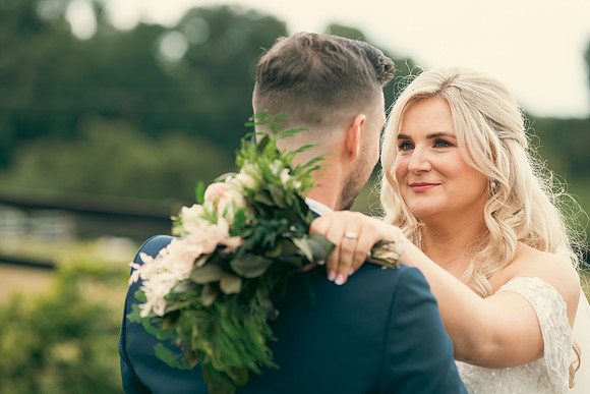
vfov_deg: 10.2
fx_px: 2213
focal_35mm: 135
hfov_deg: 15.2
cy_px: 197
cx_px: 295
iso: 125
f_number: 3.5
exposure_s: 1/320
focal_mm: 135
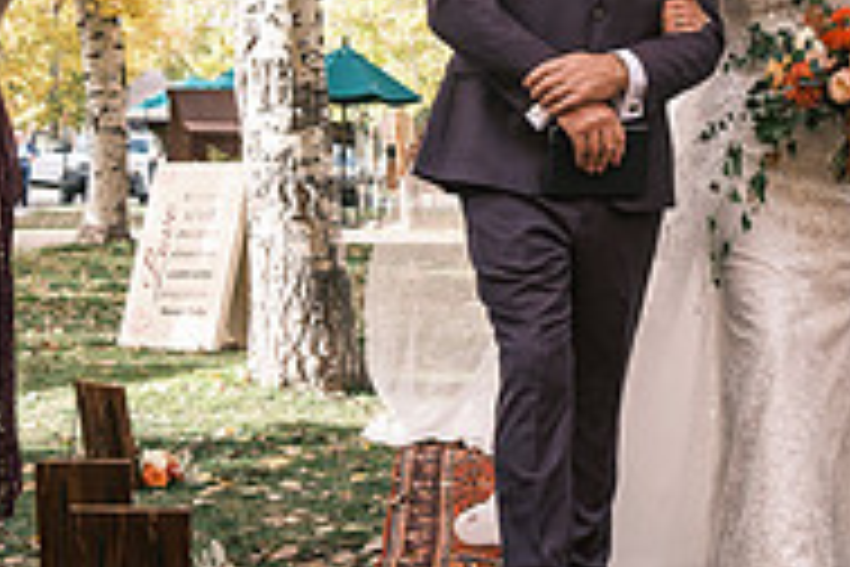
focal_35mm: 83
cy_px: 146
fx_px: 1960
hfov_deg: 24.0
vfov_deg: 16.4
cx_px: 697
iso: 160
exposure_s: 1/125
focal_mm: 18
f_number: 4
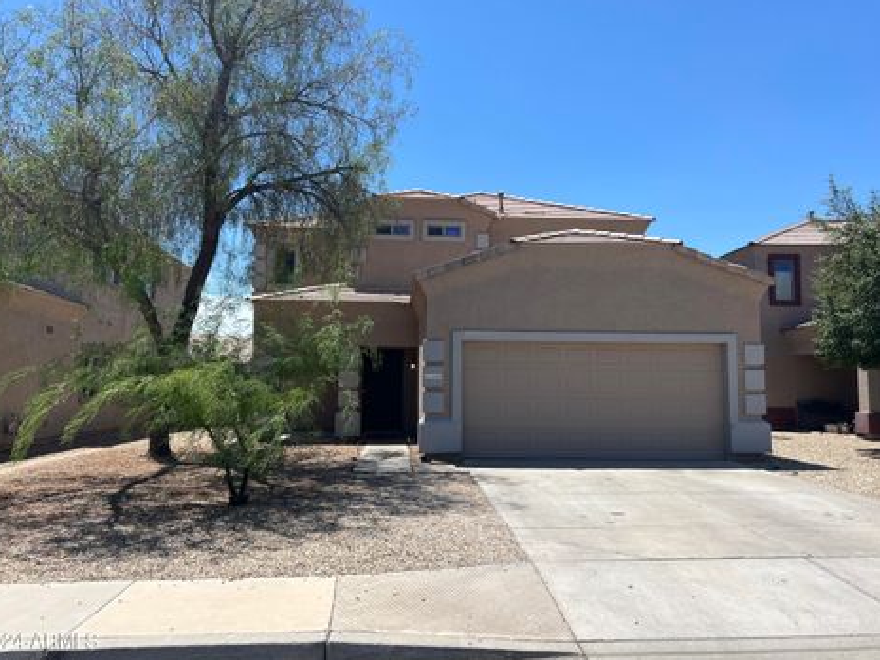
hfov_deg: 63.4
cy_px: 318
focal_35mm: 28
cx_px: 453
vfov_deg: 49.7
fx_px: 712
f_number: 1.5
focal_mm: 5.7
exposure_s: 1/4115
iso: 50
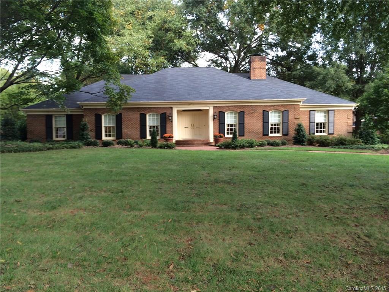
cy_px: 146
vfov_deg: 46.8
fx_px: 337
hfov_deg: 60.0
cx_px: 194
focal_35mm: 30
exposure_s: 1/120
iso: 50
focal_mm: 4.12
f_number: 2.2
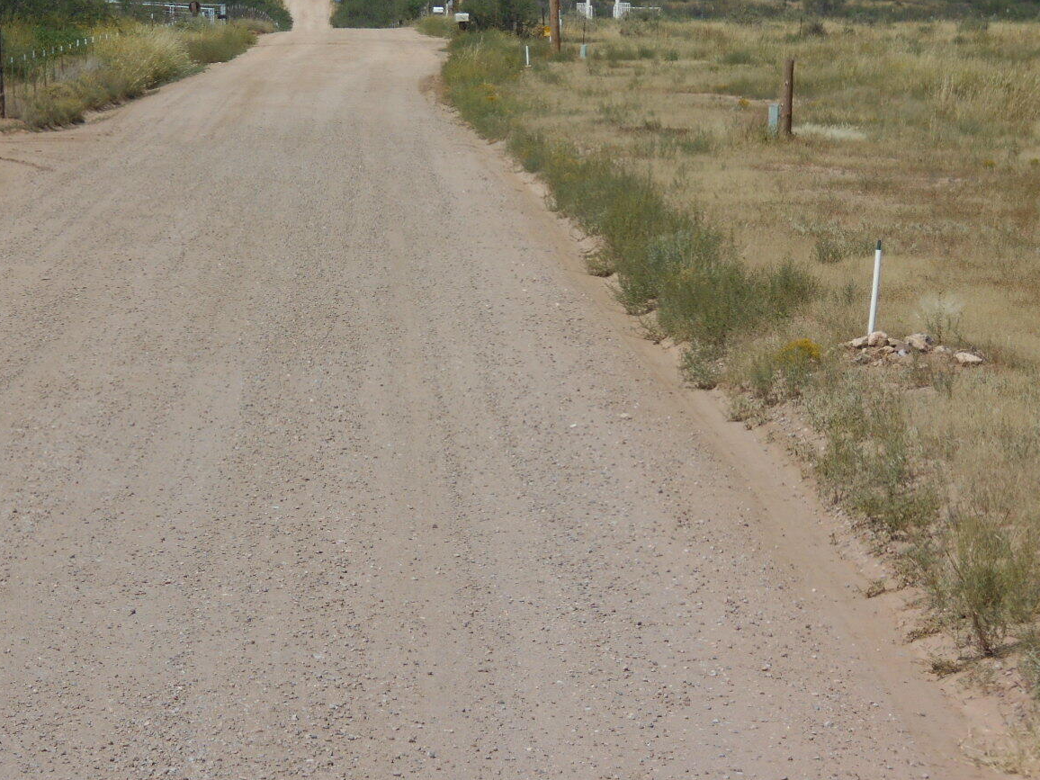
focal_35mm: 180
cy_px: 306
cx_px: 341
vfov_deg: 8.2
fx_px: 5408
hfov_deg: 11.0
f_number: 6.5
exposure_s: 1/640
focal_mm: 23
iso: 80
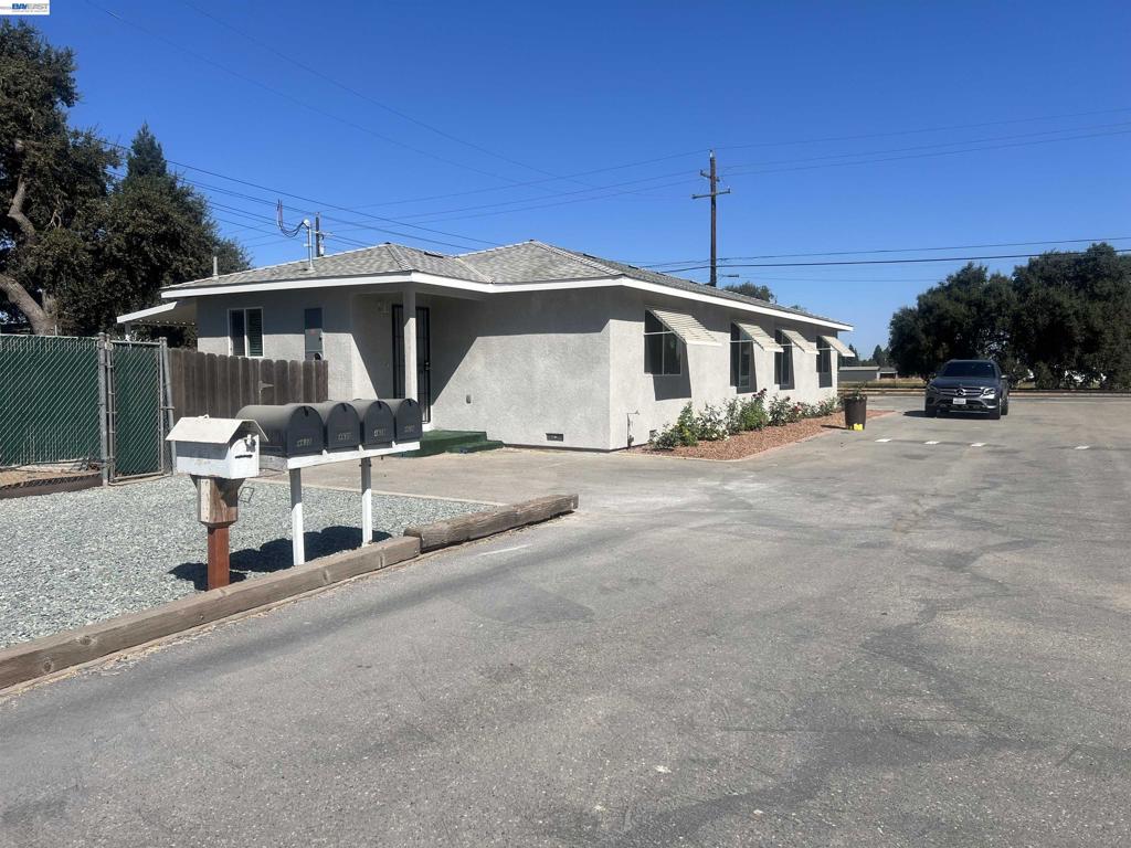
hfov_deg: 67.3
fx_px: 849
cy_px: 424
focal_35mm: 26
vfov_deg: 53.1
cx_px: 566
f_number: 1.5
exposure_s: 1/6579
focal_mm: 5.7
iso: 50
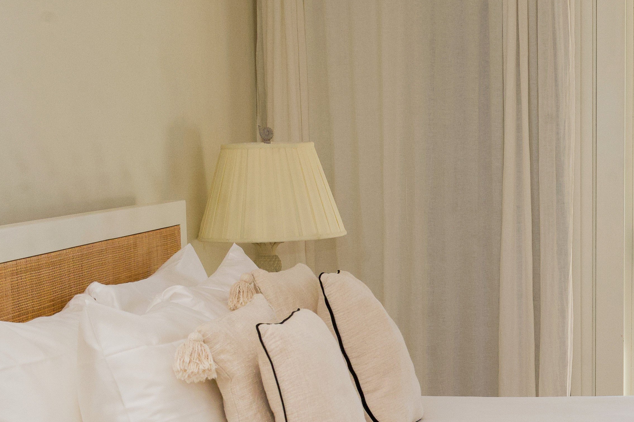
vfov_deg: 14.6
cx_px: 638
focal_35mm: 93
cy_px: 336
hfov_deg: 21.2
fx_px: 1637
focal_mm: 35
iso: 640
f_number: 11
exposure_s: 1/200
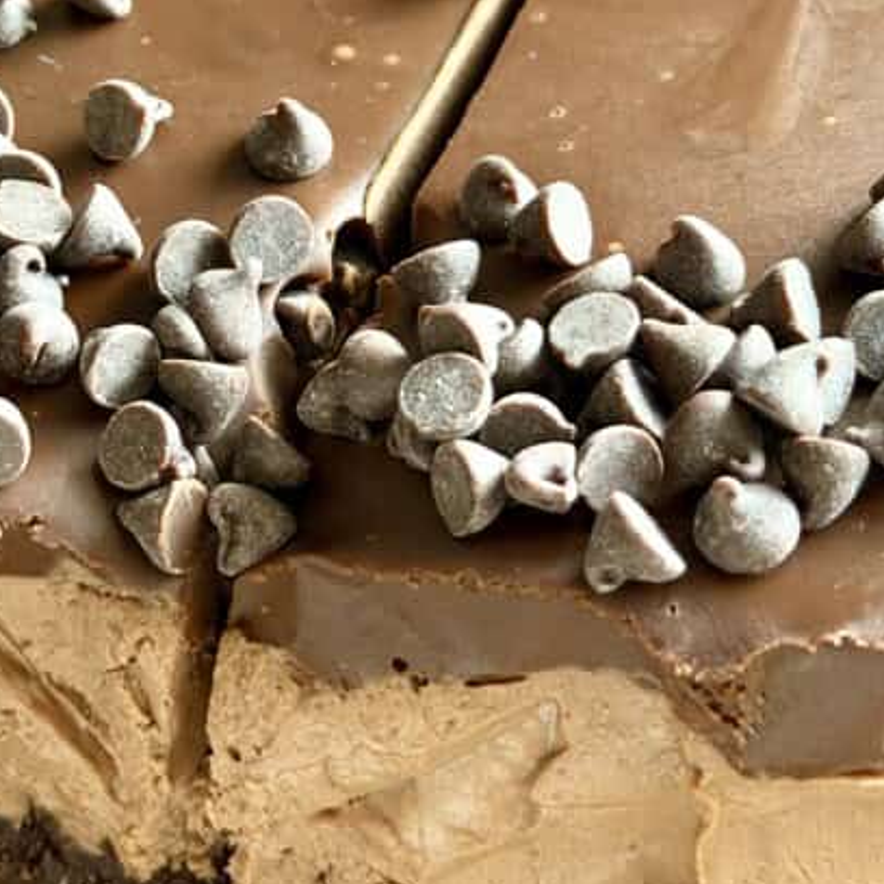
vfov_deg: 17.1
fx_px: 2918
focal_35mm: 101
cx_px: 254
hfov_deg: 17.2
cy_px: 146
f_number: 1.8
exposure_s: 1/40
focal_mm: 6.8
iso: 500
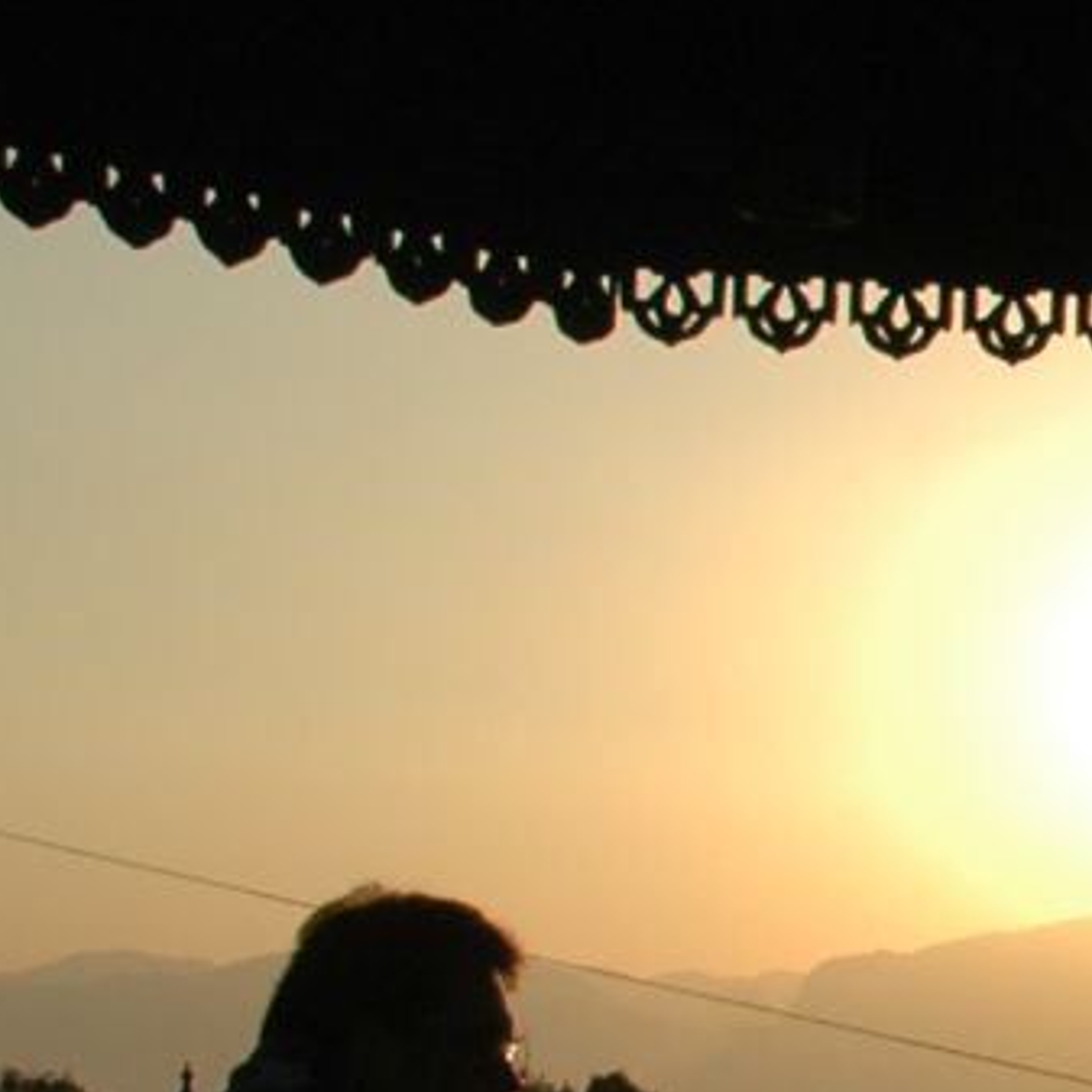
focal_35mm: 151
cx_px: 2132
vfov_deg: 11.5
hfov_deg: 10.7
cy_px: 823
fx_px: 5389
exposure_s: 1/400
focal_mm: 20
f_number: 10
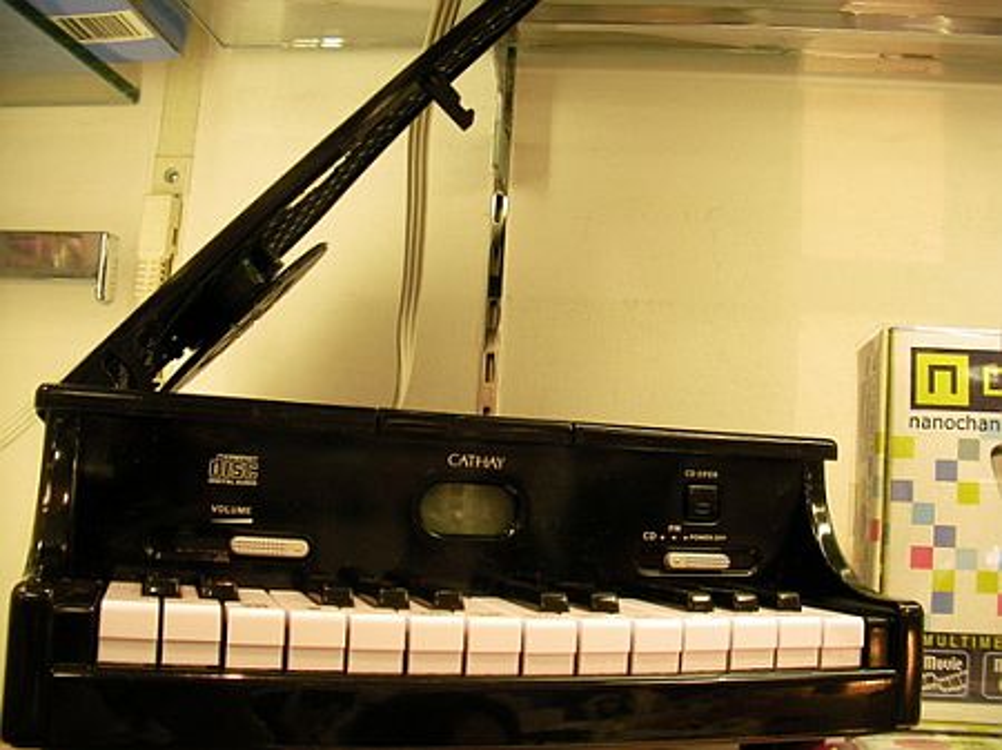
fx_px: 1186
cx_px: 501
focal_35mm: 41
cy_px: 375
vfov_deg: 35.1
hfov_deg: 45.8
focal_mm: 6.3
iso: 50
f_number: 3.5
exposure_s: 1/19.8
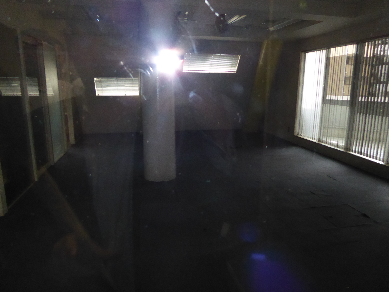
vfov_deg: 53.1
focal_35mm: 26
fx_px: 292
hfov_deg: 67.3
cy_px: 151
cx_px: 199
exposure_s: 1/50
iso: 800
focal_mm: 4.3
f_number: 3.3
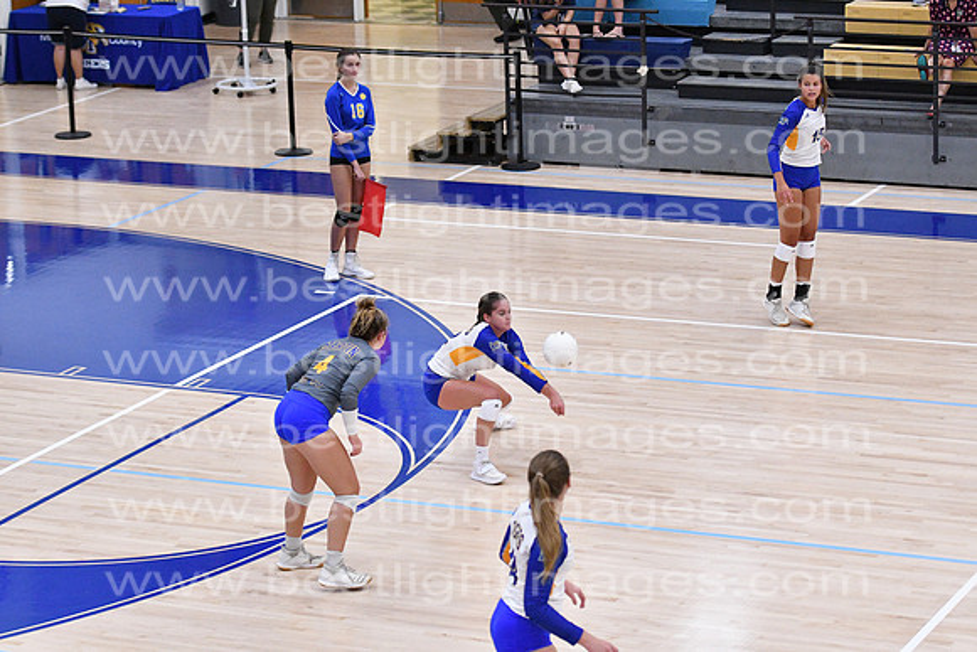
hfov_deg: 17.1
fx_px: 3257
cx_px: 488
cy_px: 326
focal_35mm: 120
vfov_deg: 11.4
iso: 6400
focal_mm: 80
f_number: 3.2
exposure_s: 1/1000
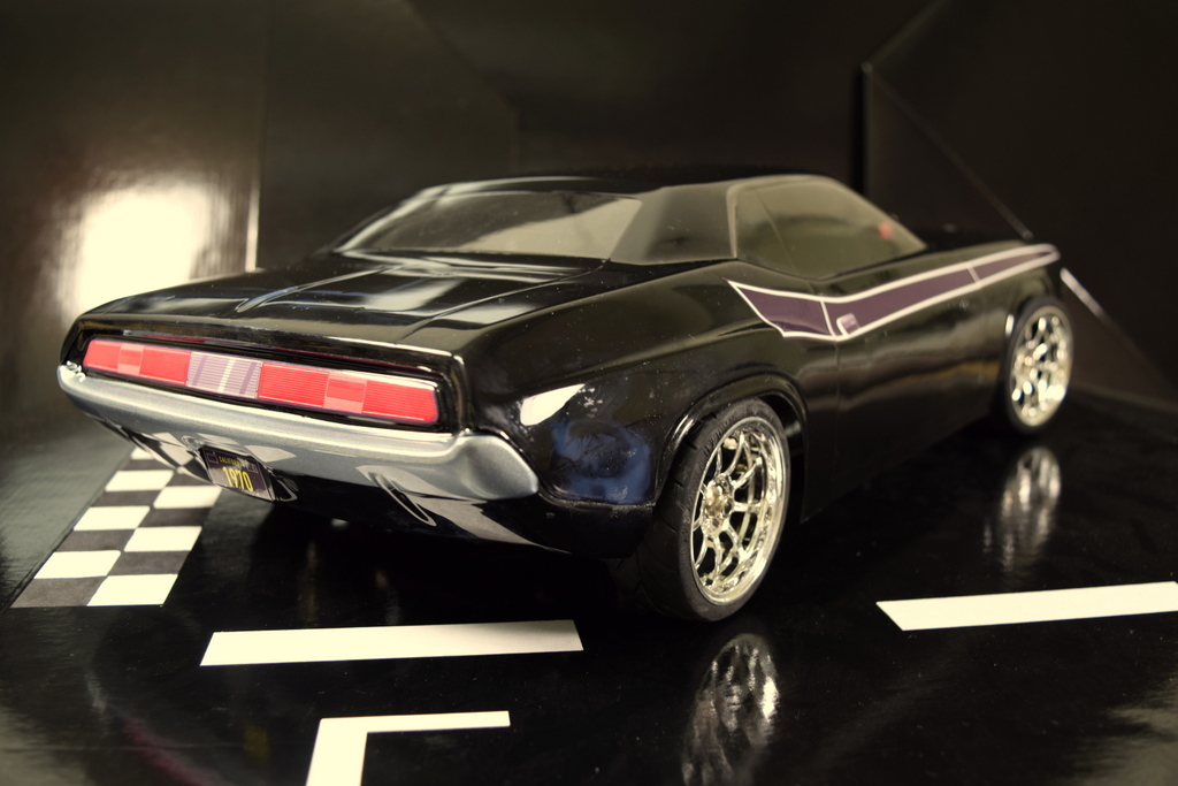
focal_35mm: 36
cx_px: 589
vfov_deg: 36.9
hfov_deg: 53.1
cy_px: 393
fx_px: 1178
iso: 100
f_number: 5
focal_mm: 24
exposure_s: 1/15
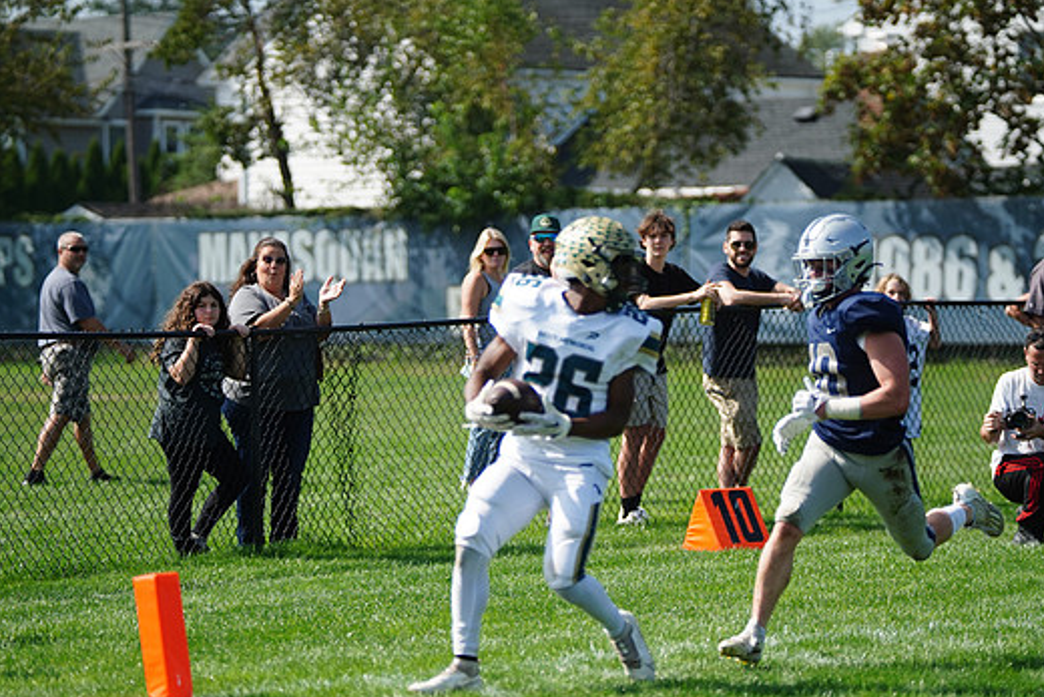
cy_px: 373
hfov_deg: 11.7
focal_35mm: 175
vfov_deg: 7.9
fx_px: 5076
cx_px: 578
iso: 400
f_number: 2.8
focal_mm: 157
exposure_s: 1/4000
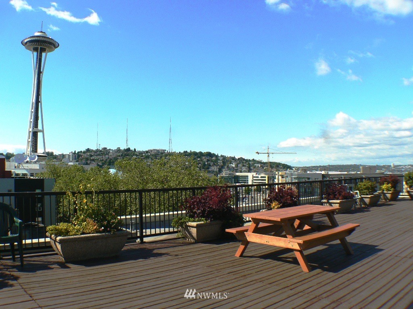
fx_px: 430
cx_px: 206
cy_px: 154
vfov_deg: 39.7
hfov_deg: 51.4
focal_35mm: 36
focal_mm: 6
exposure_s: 1/500
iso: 80
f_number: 5.6
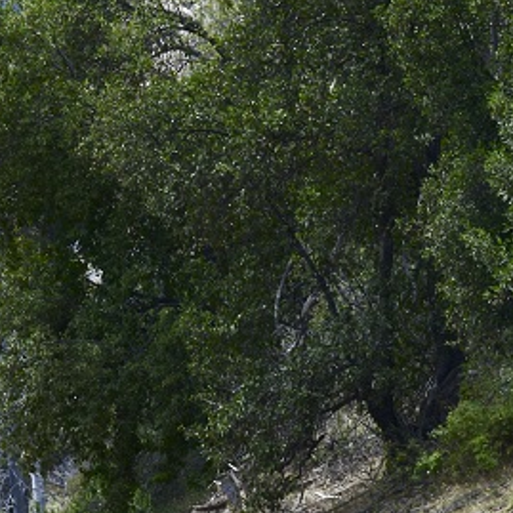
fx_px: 9540
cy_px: 585
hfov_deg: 3.1
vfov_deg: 3.1
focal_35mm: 569
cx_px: 719
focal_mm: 150
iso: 320
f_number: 11
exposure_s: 1/500
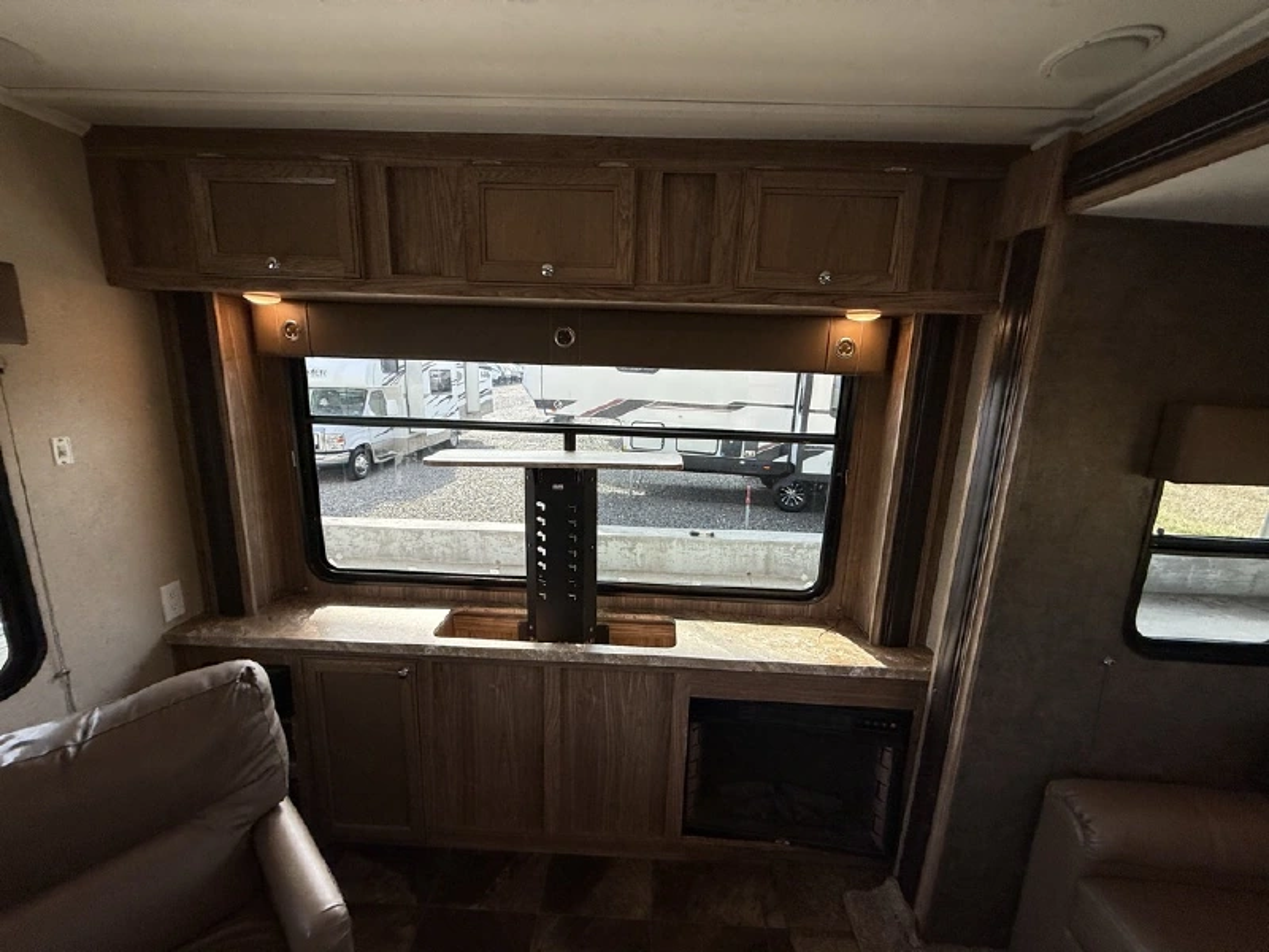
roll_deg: -3.2
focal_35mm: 14
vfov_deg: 85.7
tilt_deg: -11.3
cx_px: 634
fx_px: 513
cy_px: 476
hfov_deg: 102.1
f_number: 2.2
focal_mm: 2.22
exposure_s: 1/104
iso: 40
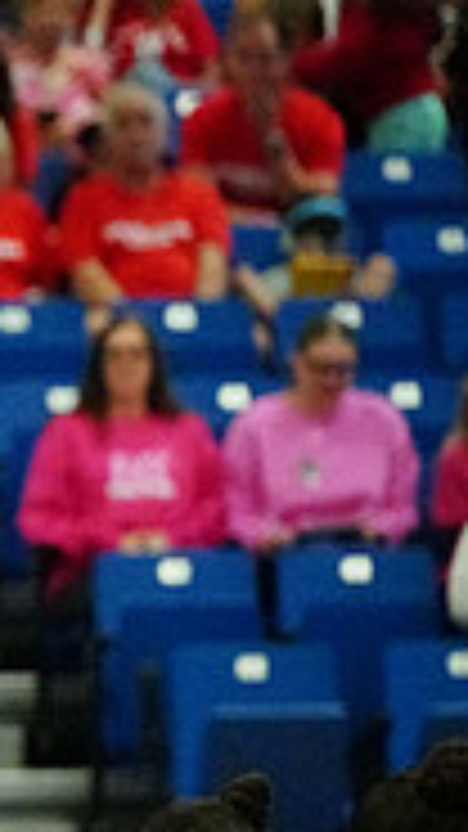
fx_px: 10903
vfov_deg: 4.4
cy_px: 659
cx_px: -824
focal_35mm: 494
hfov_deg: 2.4
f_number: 4
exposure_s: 1/1250
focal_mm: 150
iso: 25600
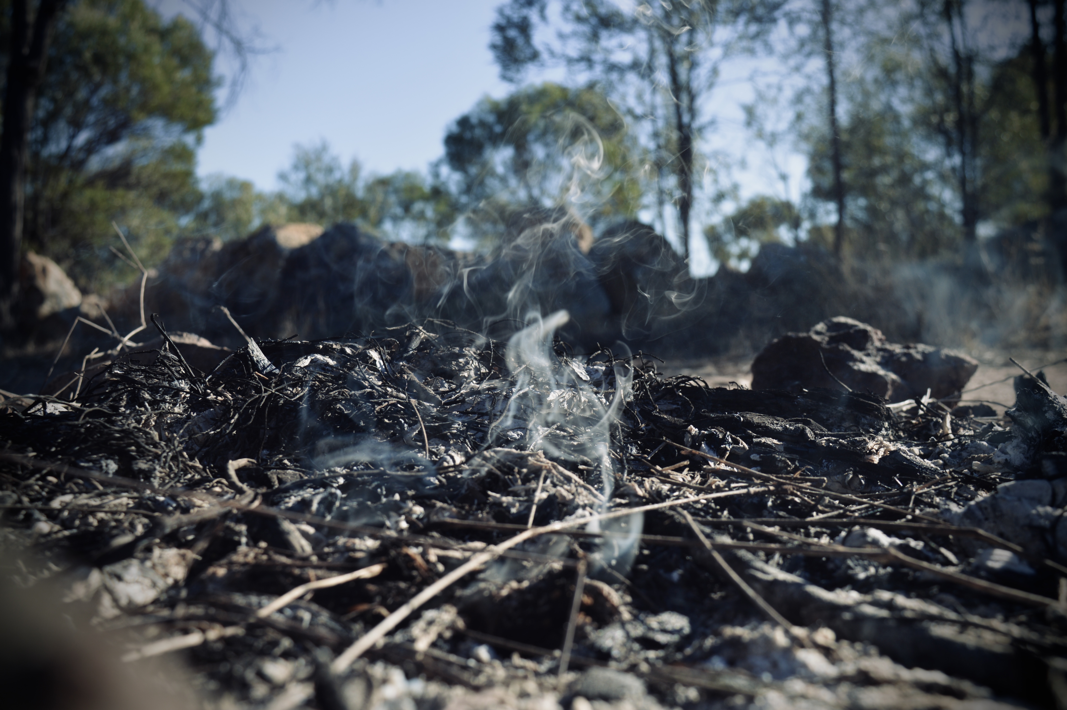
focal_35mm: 45
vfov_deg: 29.8
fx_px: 1333
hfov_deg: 43.6
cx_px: 534
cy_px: 355
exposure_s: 1/250
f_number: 8
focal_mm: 30
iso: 100
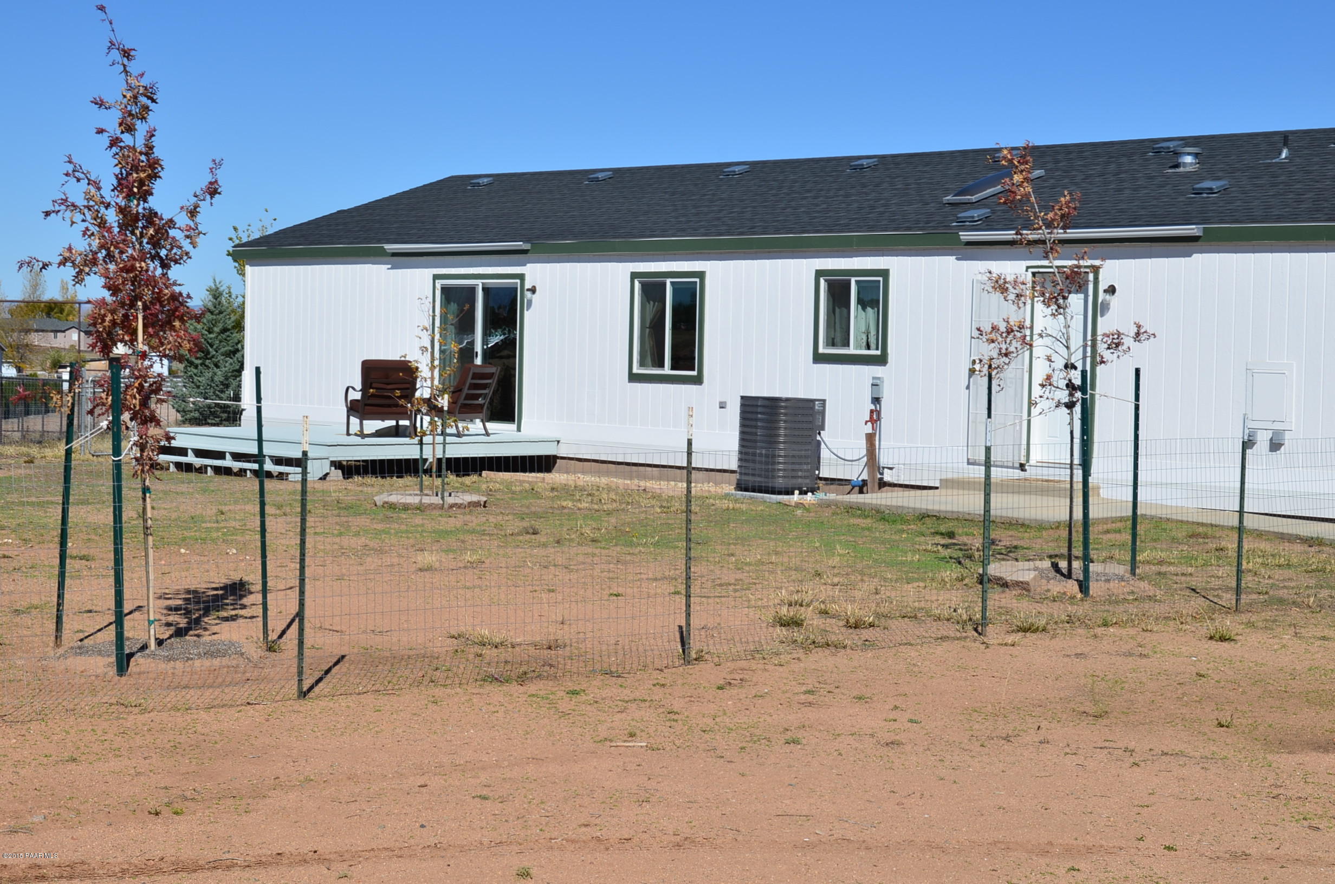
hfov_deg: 32.0
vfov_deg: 21.5
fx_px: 2331
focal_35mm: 63
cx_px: 668
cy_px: 442
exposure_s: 1/200
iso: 100
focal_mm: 42
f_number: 13
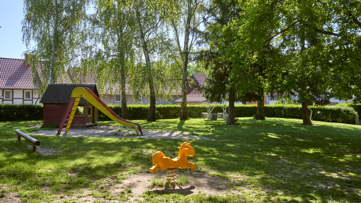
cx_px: 182
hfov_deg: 54.0
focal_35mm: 37
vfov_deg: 32.0
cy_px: 93
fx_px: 354
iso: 100
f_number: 11
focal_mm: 35
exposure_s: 1/50
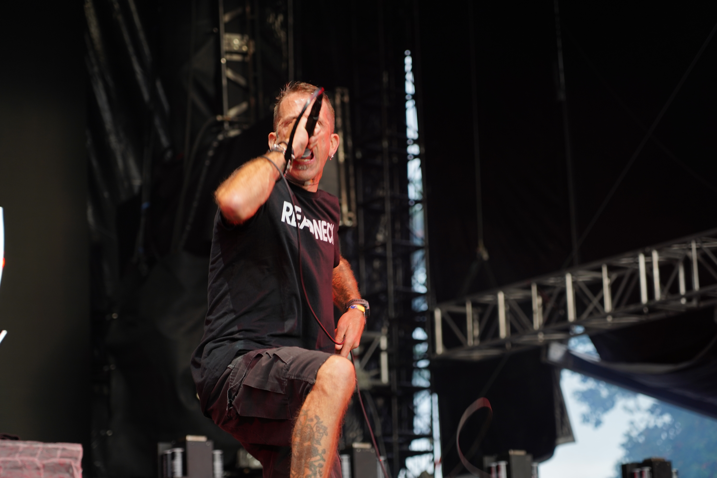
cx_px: 358
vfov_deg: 13.0
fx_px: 2091
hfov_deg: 19.5
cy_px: 239
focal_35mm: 105
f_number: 4
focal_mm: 105
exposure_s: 1/125
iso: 400
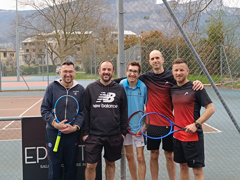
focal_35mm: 24
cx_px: 120
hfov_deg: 71.6
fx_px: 166
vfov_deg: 56.8
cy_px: 90
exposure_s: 1/130
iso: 50
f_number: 1.65
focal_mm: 6.14
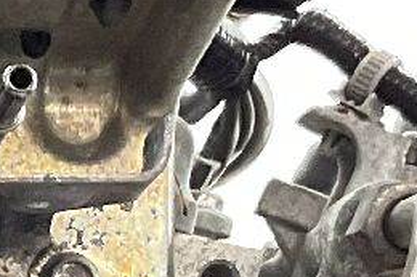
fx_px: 2581
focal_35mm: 223
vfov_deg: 6.0
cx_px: -440
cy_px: 579
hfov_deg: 8.7
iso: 125
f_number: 1.8
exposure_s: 1/50
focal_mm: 3
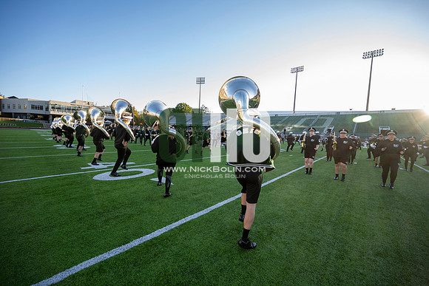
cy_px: 143
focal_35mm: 14
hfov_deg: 104.2
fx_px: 167
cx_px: 214
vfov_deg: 81.2
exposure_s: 1/500
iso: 500
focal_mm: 14
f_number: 4
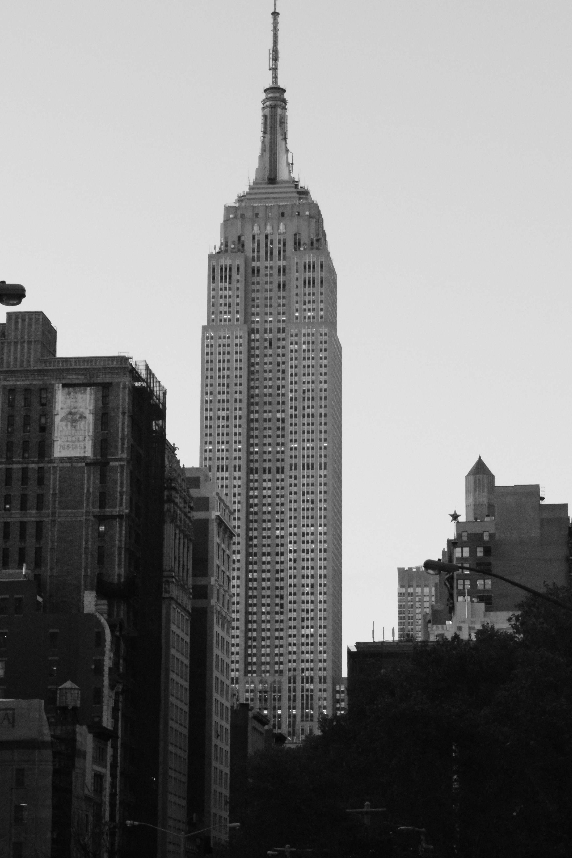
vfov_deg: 22.9
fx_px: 2121
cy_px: 432
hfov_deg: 15.4
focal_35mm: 89
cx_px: 293
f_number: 14
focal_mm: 42
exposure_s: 1/200
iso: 6400
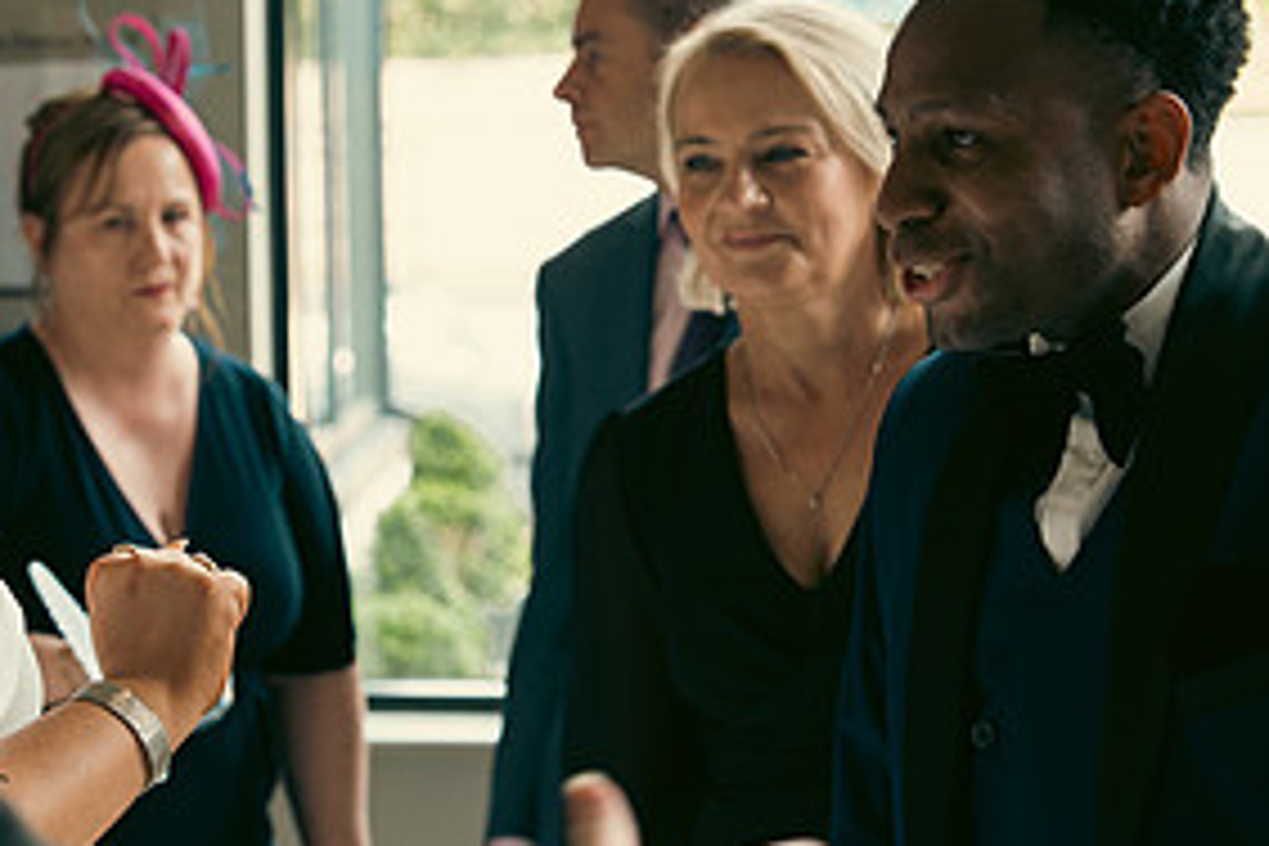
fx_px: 3842
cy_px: 533
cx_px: 562
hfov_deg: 18.7
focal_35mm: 109
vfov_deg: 12.6
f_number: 3.5
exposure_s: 1/160
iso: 400
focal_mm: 53
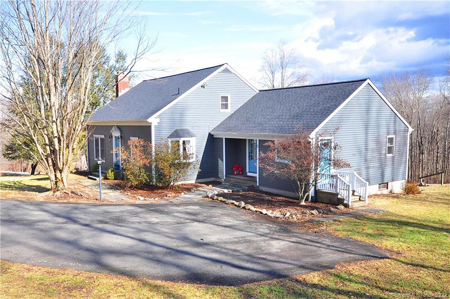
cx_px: 225
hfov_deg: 73.8
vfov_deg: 53.0
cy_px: 150
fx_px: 300
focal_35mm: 24
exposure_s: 1/500
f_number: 7.1
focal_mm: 16
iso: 640
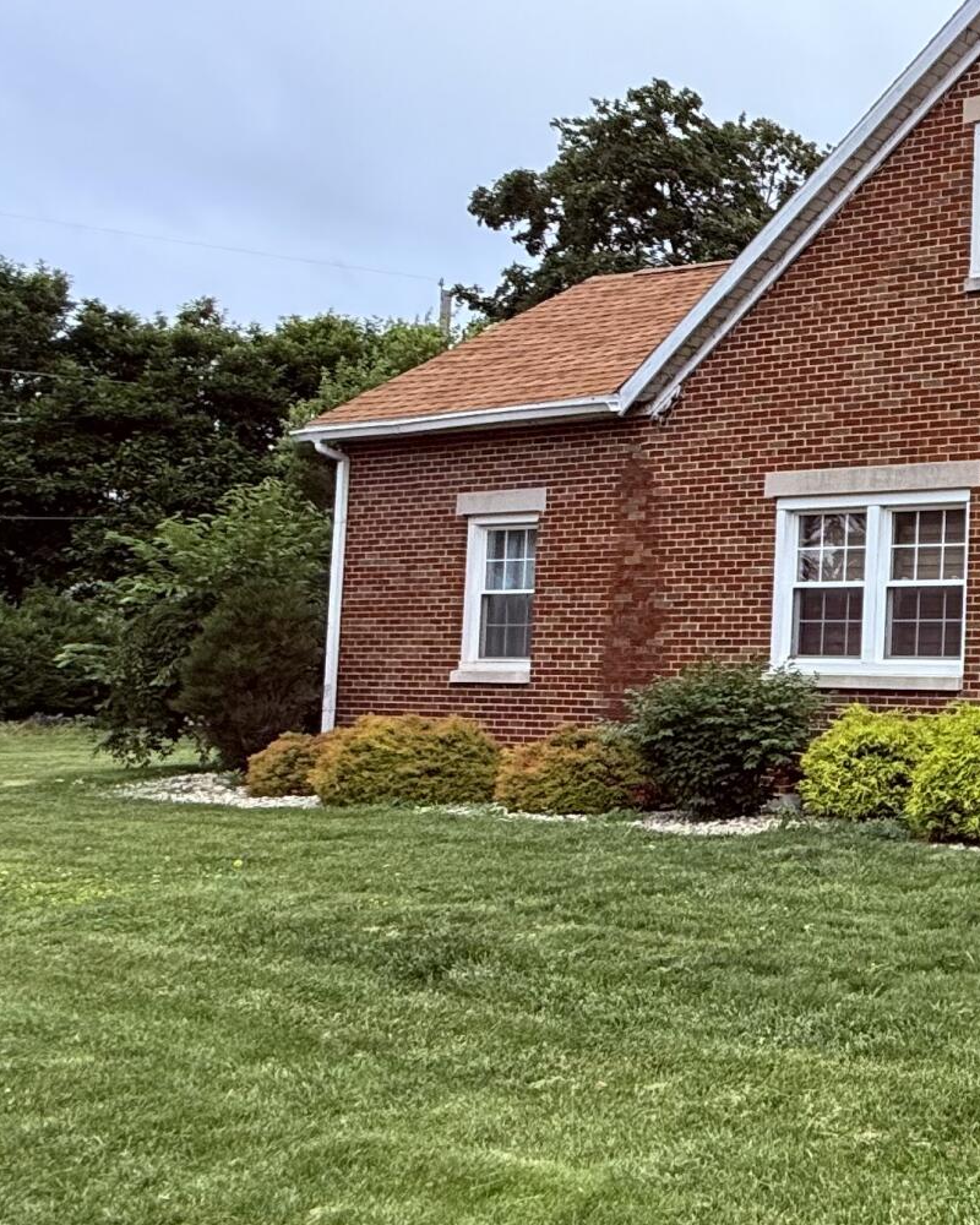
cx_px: 1579
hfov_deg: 24.8
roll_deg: -0.7
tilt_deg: +3.9
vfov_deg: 44.8
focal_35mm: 41
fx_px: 1486
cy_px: 565
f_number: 2.2
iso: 50
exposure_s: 1/1235
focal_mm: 2.22
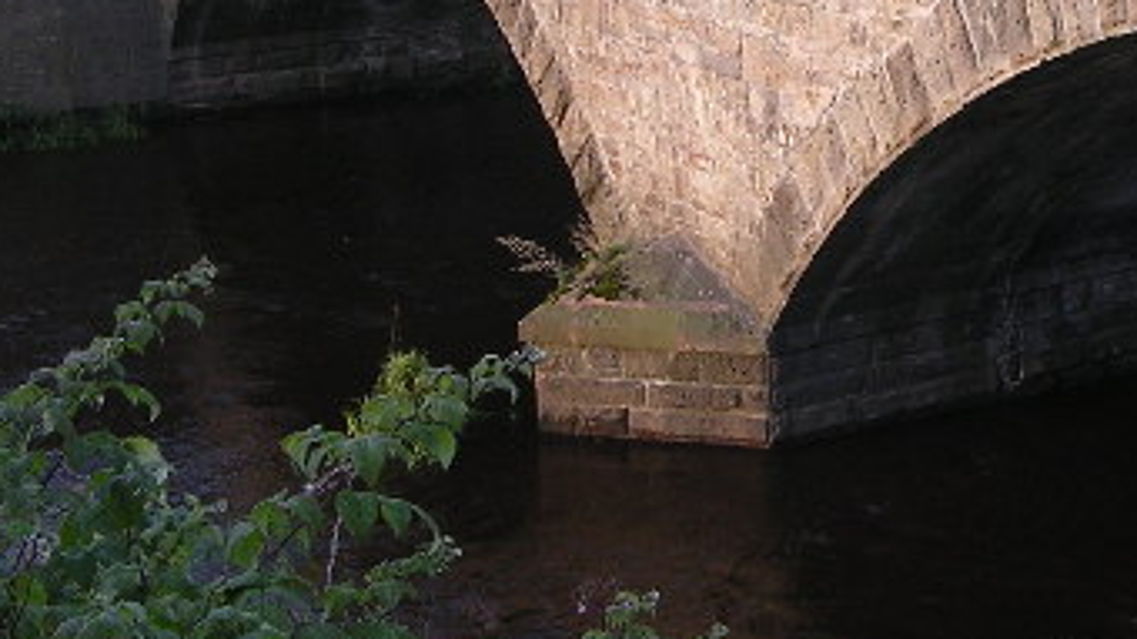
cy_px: 47
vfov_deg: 15.3
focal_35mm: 78
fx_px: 2351
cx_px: 890
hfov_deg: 26.7
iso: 100
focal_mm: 5.8
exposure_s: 1/71.6
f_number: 2.8
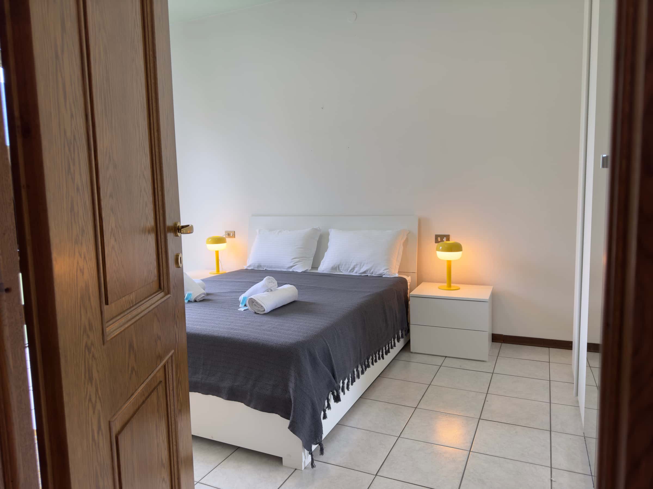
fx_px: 453
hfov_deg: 71.6
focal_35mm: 24
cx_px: 326
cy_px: 244
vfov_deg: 56.8
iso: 80
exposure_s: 1/100
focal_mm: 6.76
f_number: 1.78
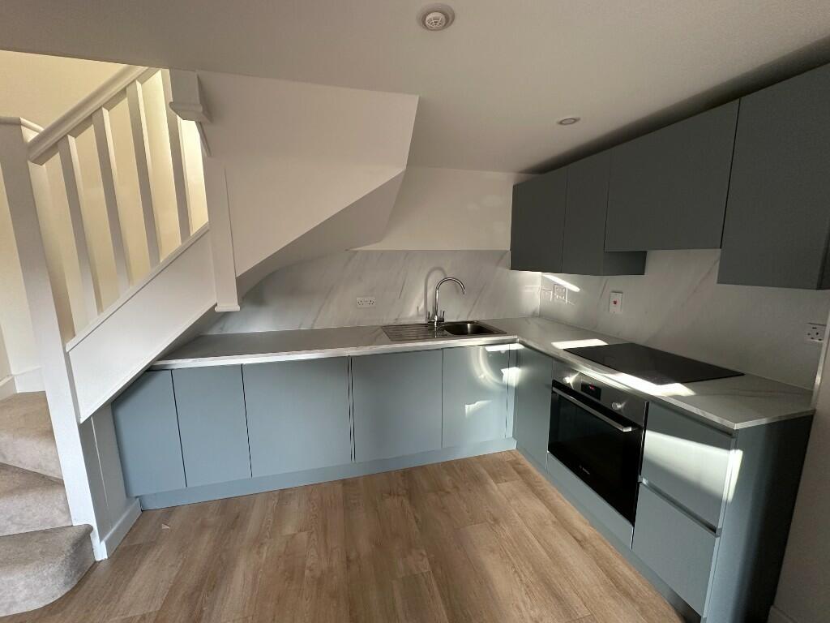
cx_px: 415
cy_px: 312
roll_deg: +0.3
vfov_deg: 85.7
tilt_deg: -9.4
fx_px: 336
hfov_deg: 102.1
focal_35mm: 14
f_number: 2.2
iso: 250
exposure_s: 1/100
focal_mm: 2.22
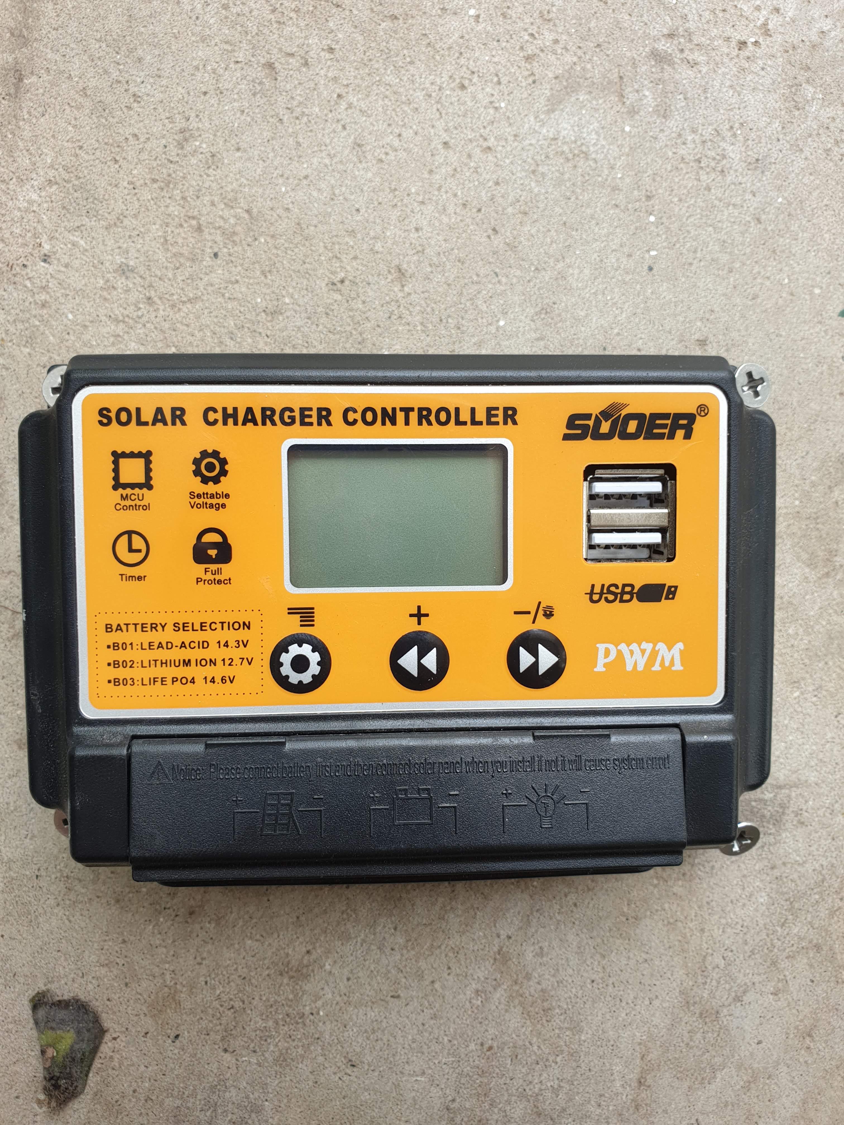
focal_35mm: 26
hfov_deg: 53.1
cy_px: 562
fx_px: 845
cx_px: 422
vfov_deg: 67.3
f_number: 2.4
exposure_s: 1/171
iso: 50
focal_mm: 4.3
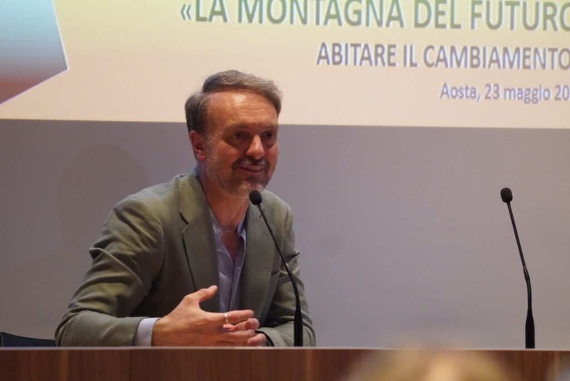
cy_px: 190
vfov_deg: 5.8
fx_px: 3778
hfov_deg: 8.6
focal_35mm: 238
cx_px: 285
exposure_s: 1/200
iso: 6400
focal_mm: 159
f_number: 4
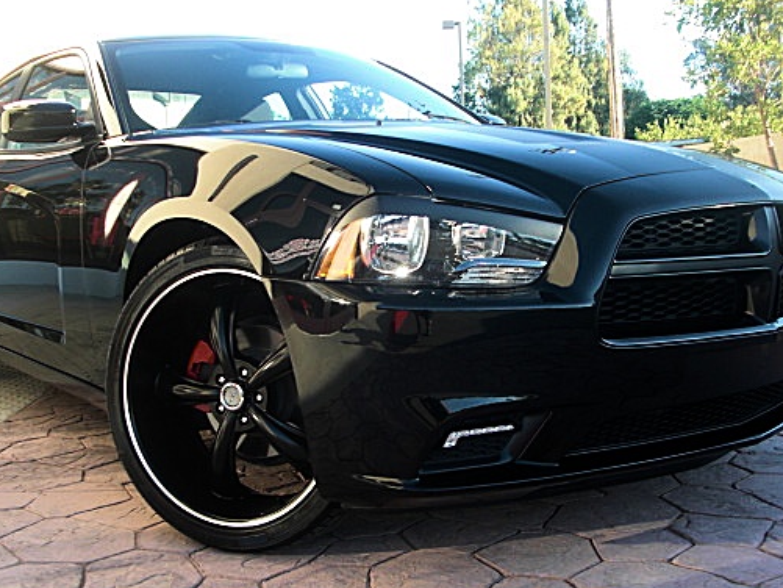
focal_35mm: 46
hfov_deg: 41.2
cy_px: 333
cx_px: 391
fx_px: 1041
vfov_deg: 31.5
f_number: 2.8
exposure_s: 1/100
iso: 50
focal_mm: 6.3
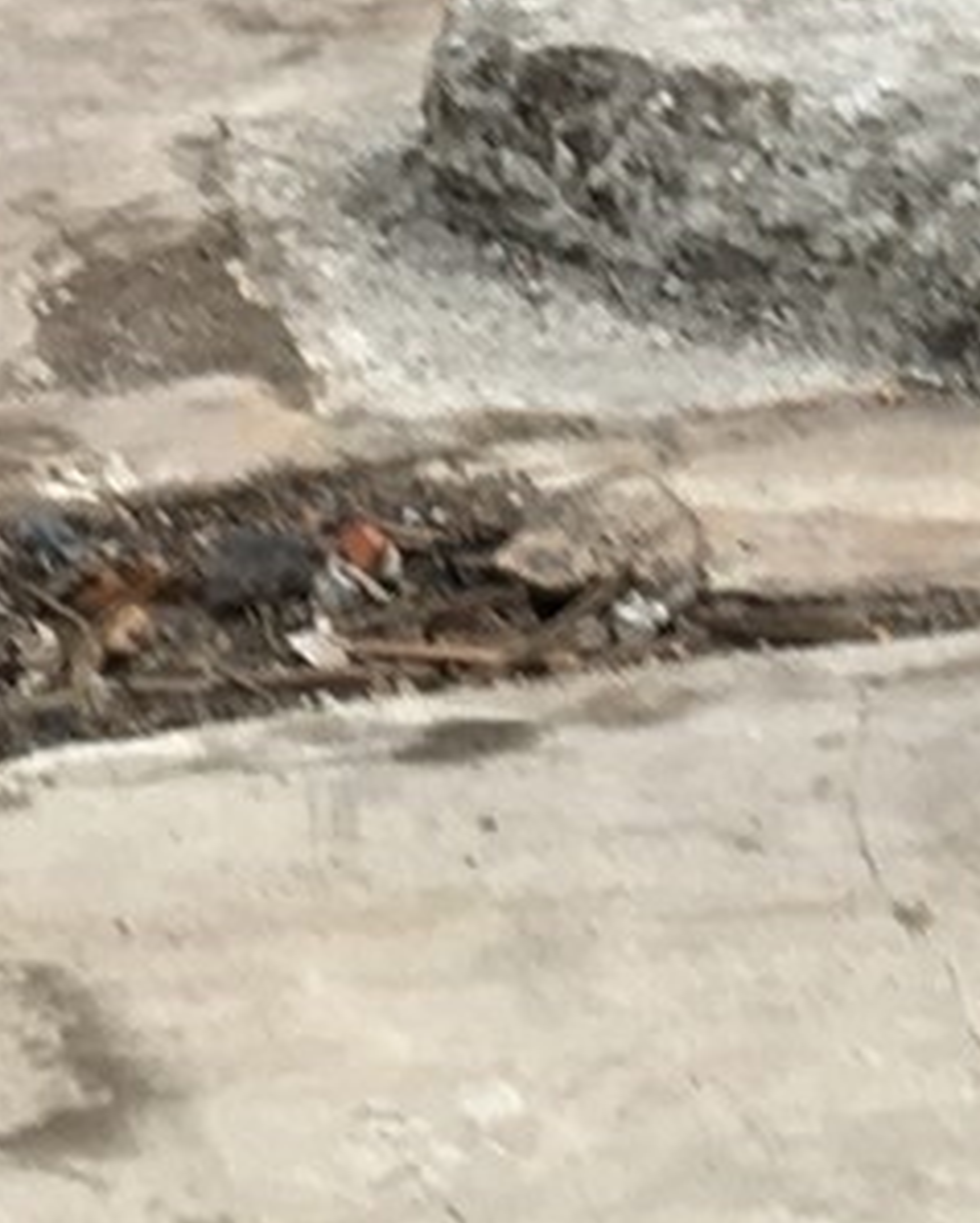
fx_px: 7063
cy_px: -1503
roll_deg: +0.1
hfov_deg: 7.8
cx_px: 1355
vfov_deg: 9.1
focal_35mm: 195
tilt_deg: -3.5
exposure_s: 1/60
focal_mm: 4.15
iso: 25
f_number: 2.2
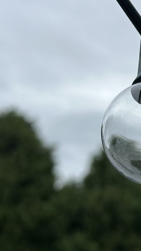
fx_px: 611
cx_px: 167
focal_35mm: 92
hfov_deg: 12.8
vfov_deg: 23.2
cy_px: 121
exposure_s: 1/2597
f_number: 1.78
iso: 80
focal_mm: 6.86
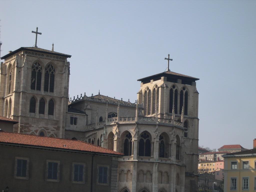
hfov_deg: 20.2
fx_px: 717
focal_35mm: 97
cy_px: 96
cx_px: 128
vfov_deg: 15.2
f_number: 4.6
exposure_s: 1/602
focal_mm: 20.5
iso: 100
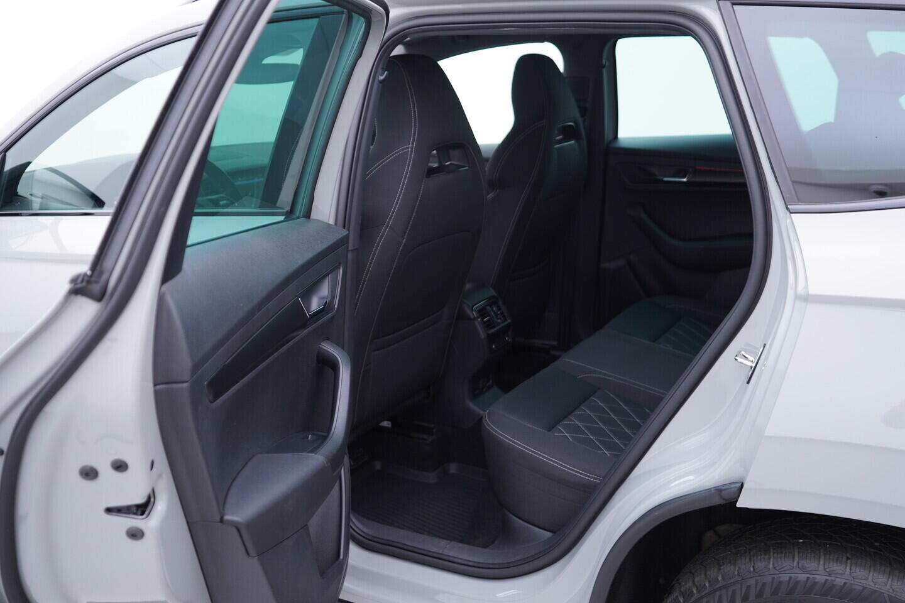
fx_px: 905
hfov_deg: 53.1
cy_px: 302
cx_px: 452
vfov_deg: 36.9
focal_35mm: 36
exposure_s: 1/40
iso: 160
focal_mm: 24
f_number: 2.8
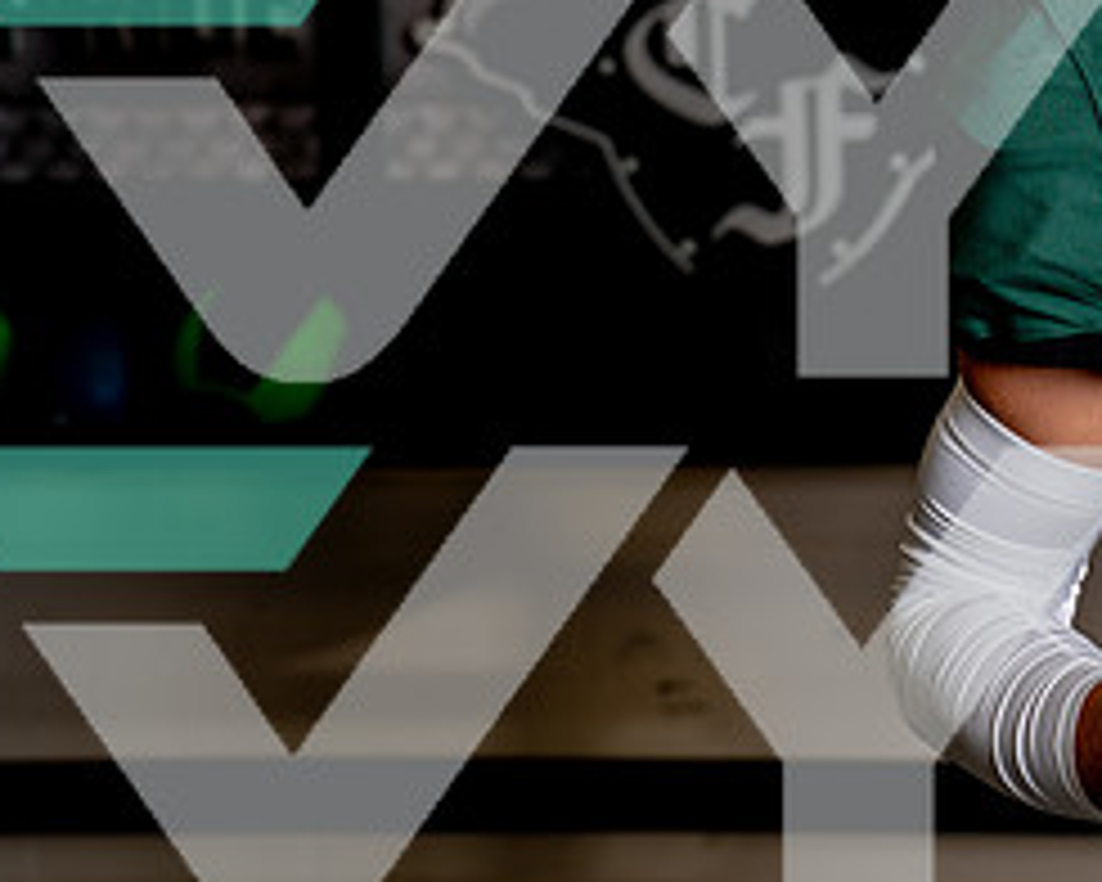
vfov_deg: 13.4
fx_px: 3718
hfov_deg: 16.6
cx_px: 1062
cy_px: 142
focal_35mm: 114
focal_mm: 50
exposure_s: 1/250
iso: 100
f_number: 4
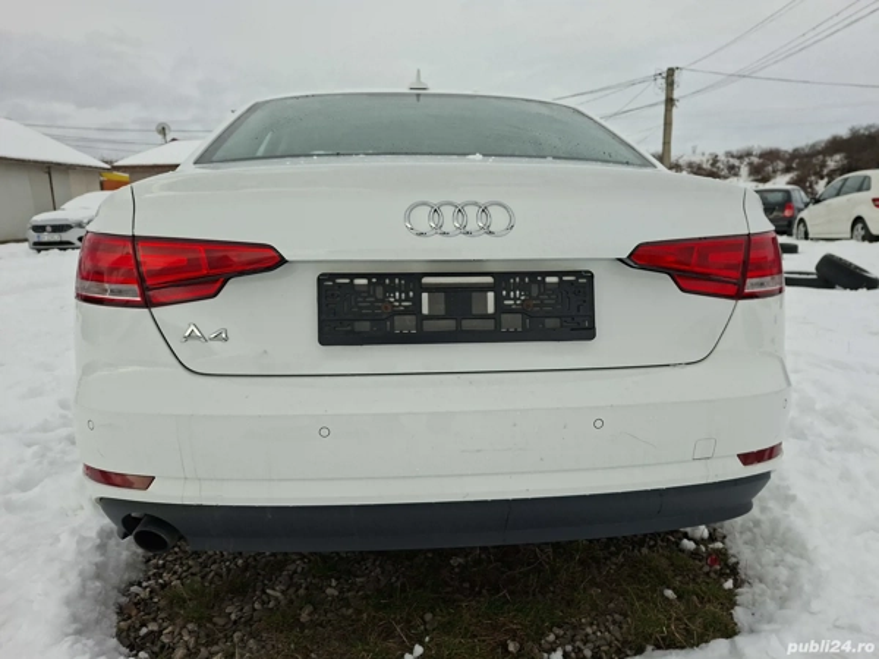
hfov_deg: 73.9
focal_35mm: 23
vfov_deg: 58.9
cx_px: 440
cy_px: 330
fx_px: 584
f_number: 1.8
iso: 50
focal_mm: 5.54
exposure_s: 1/929
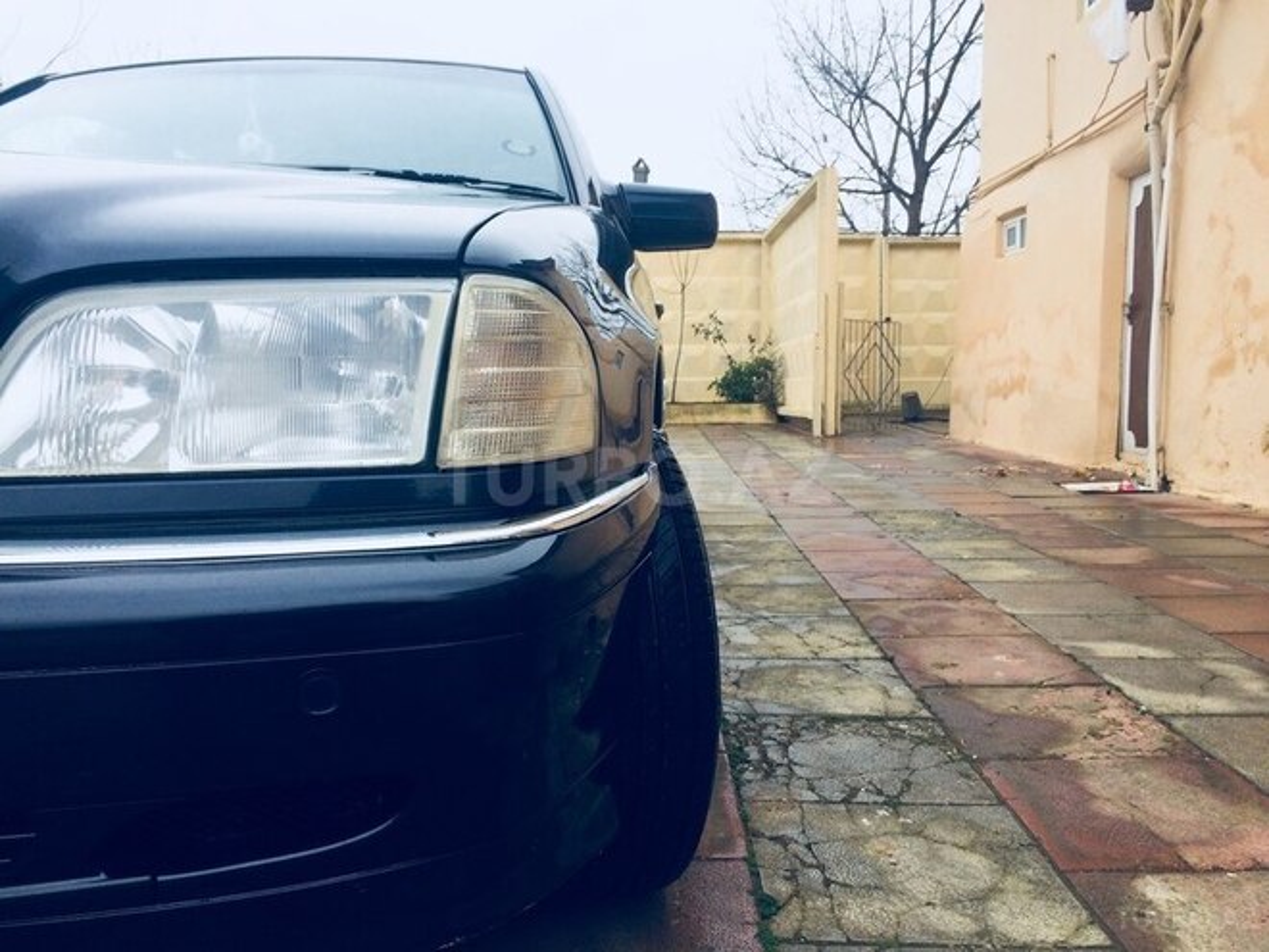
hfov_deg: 61.7
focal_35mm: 29
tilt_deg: -4.6
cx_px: 634
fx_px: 1063
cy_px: 476
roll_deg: +1.3
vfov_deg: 48.2
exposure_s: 1/281
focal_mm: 4.15
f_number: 2.2
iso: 32
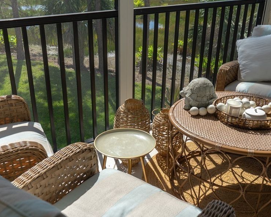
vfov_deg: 39.1
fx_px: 305
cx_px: 128
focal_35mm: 38
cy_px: 113
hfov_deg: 47.9
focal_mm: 29
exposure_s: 1/500
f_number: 6.3
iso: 100
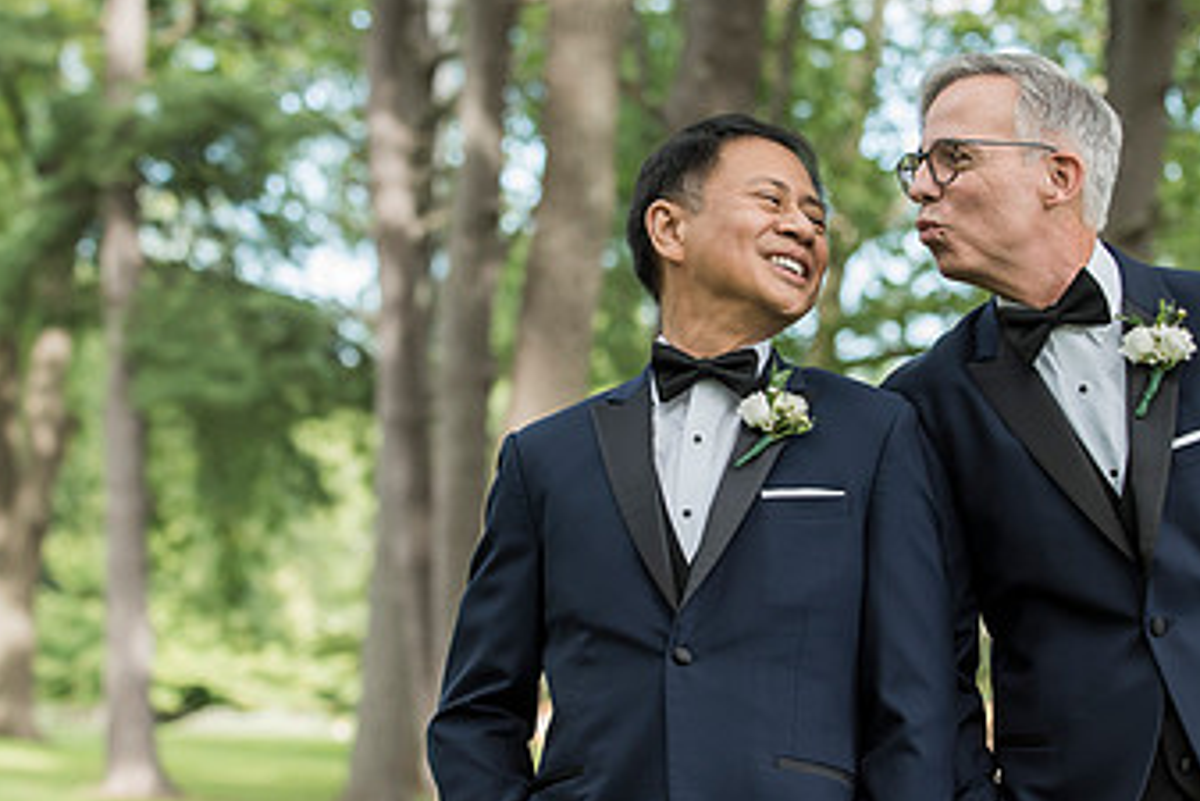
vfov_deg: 10.9
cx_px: 744
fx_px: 4202
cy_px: 355
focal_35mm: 126
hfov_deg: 16.2
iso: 400
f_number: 3.5
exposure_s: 1/400
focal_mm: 70
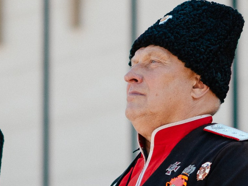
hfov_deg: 7.6
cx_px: 151
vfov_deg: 5.7
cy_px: 173
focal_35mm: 261
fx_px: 1870
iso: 320
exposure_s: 1/8000
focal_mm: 50
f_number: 1.4
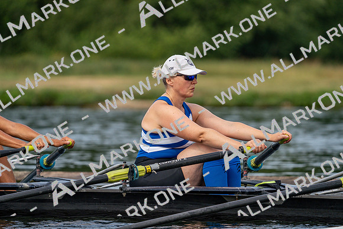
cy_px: 114
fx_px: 3612
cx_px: 172
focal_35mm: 379
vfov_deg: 3.6
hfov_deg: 5.4
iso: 500
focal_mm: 379
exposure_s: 1/1600
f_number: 6.3
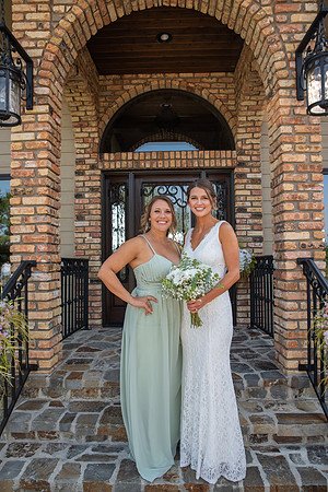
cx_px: 164
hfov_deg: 53.1
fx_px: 328
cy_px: 246
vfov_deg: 73.7
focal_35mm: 24
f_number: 4.5
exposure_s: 1/160
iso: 125
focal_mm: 24
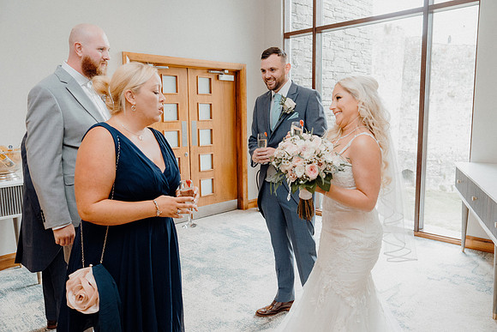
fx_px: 400
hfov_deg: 63.6
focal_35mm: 29
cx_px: 248
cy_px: 166
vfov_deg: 45.0
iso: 2000
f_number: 3.5
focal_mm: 29
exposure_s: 1/200
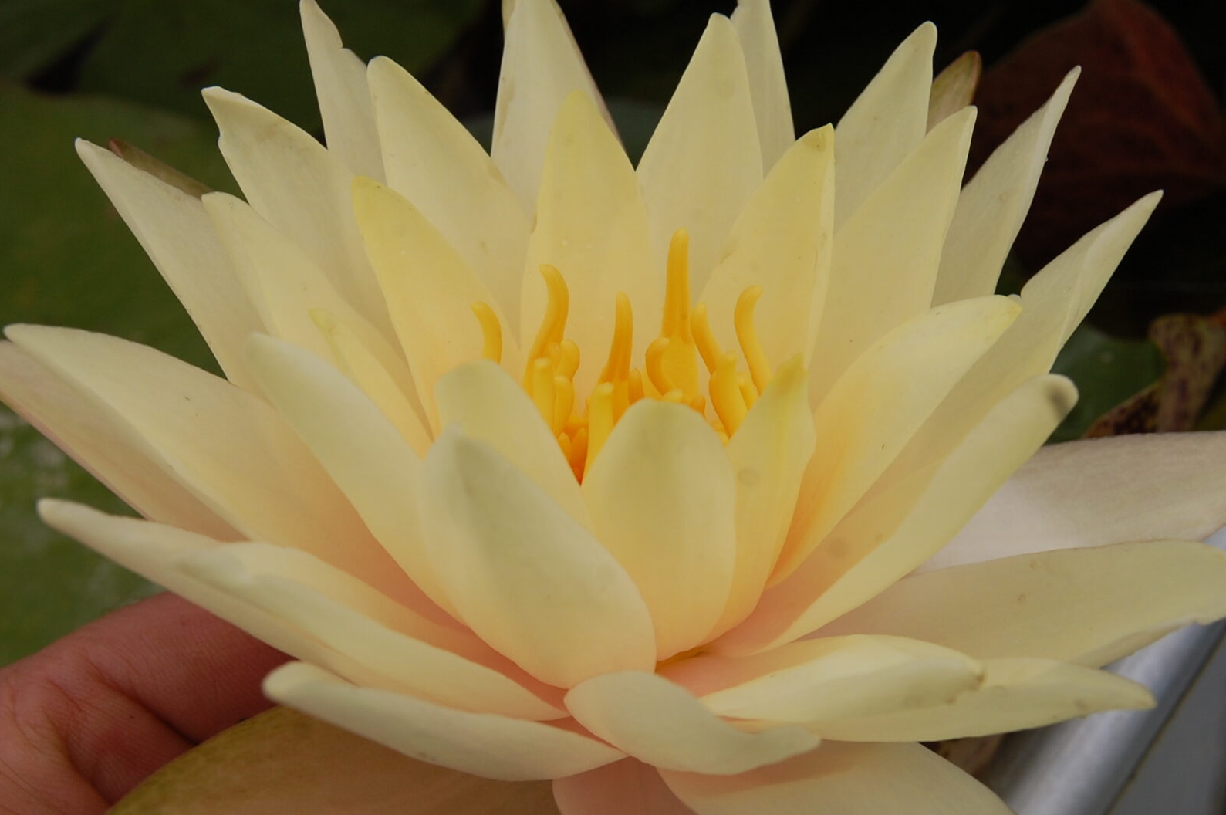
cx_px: 646
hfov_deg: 34.5
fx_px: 1973
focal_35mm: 58
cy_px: 516
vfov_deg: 23.3
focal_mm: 24
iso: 200
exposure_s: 1/400
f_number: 10
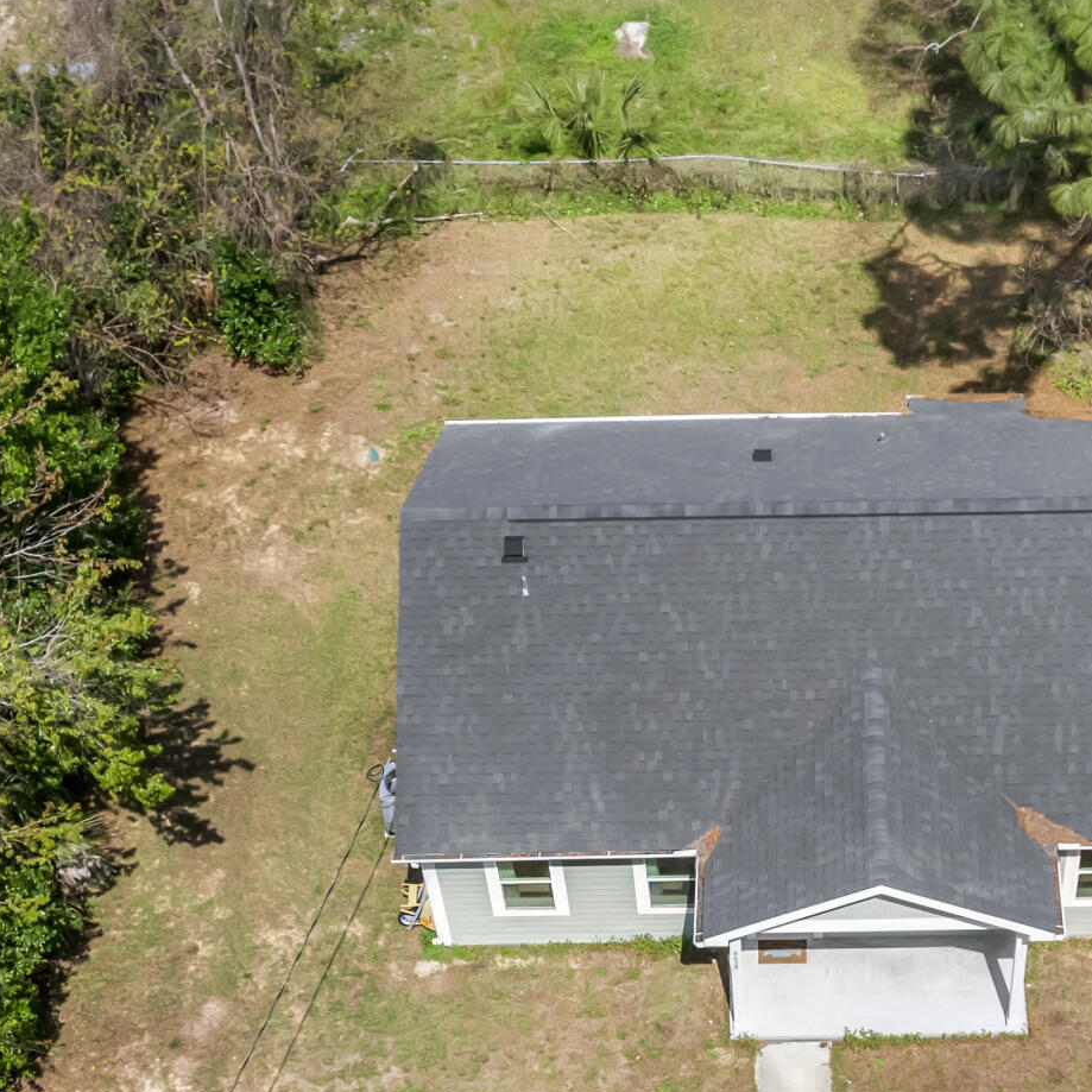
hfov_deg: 27.8
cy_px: 915
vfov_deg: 27.4
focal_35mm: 61
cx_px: 810
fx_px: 2177
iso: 100
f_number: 2.8
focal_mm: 8.38
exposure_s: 1/2000
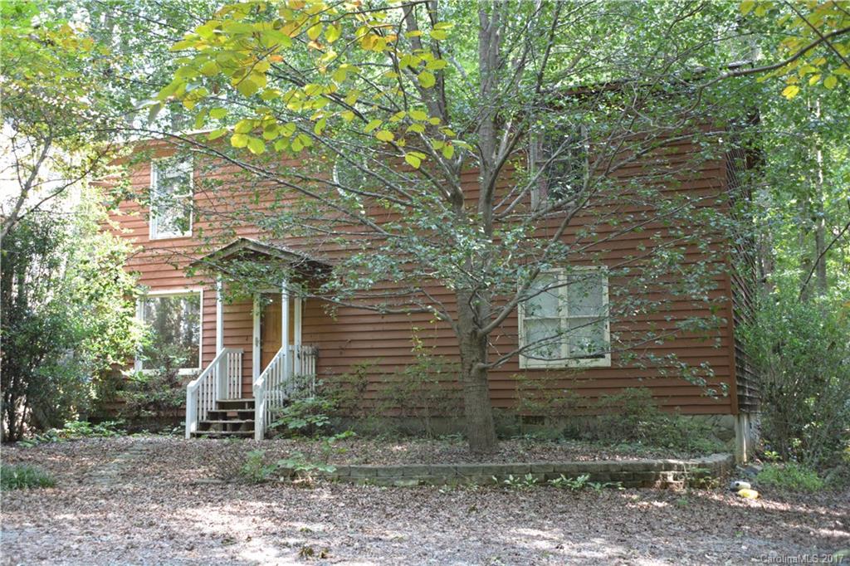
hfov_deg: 46.4
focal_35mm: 42
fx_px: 991
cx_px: 425
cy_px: 283
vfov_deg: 31.9
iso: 400
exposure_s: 1/80
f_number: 4
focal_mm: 28
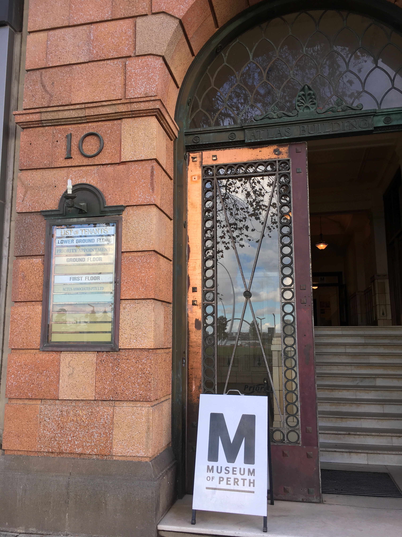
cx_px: 201
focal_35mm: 29
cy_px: 268
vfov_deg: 61.7
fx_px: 449
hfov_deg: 48.2
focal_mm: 4.15
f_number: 2.2
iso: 25
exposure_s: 1/122
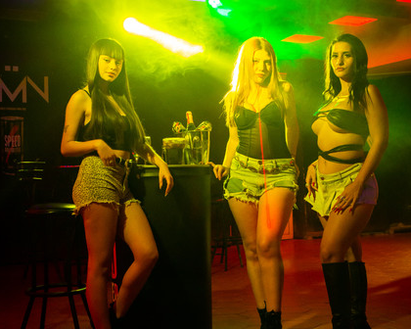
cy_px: 133
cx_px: 206
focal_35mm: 60
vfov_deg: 25.3
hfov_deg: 31.5
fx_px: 730
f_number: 4.5
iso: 1250
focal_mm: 28
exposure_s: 1/50
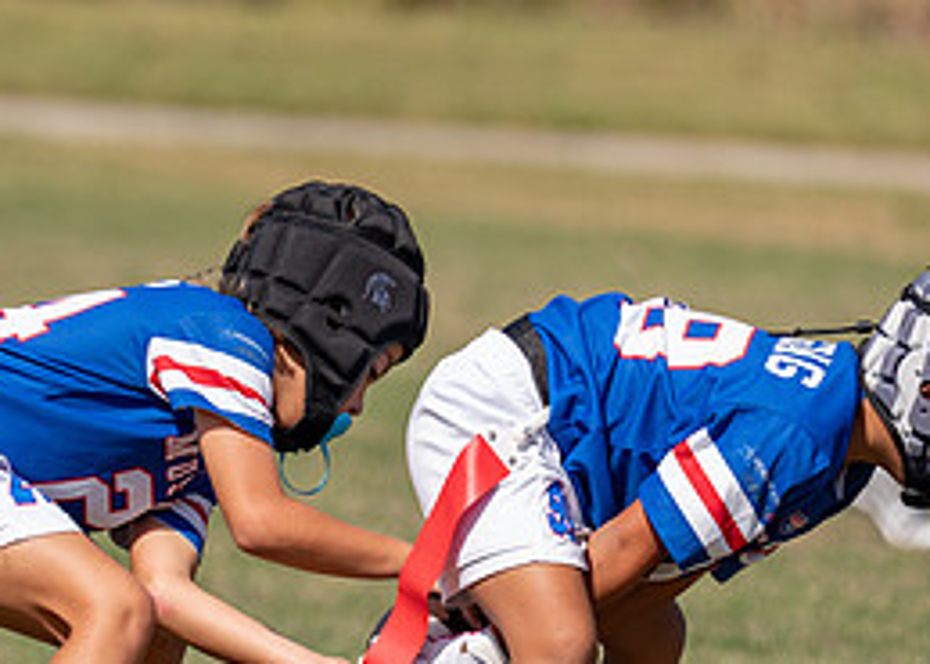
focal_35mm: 665
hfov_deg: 3.0
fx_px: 17564
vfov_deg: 2.2
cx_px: 184
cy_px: 475
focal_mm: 200
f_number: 2.8
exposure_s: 1/1600
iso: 100
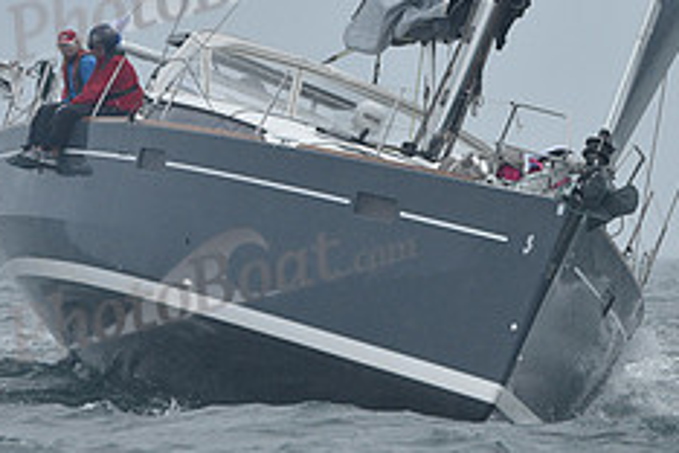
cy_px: 97
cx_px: 569
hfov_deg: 4.2
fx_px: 9354
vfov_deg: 2.8
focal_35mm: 496
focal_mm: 200
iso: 320
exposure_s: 1/1000
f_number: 7.1
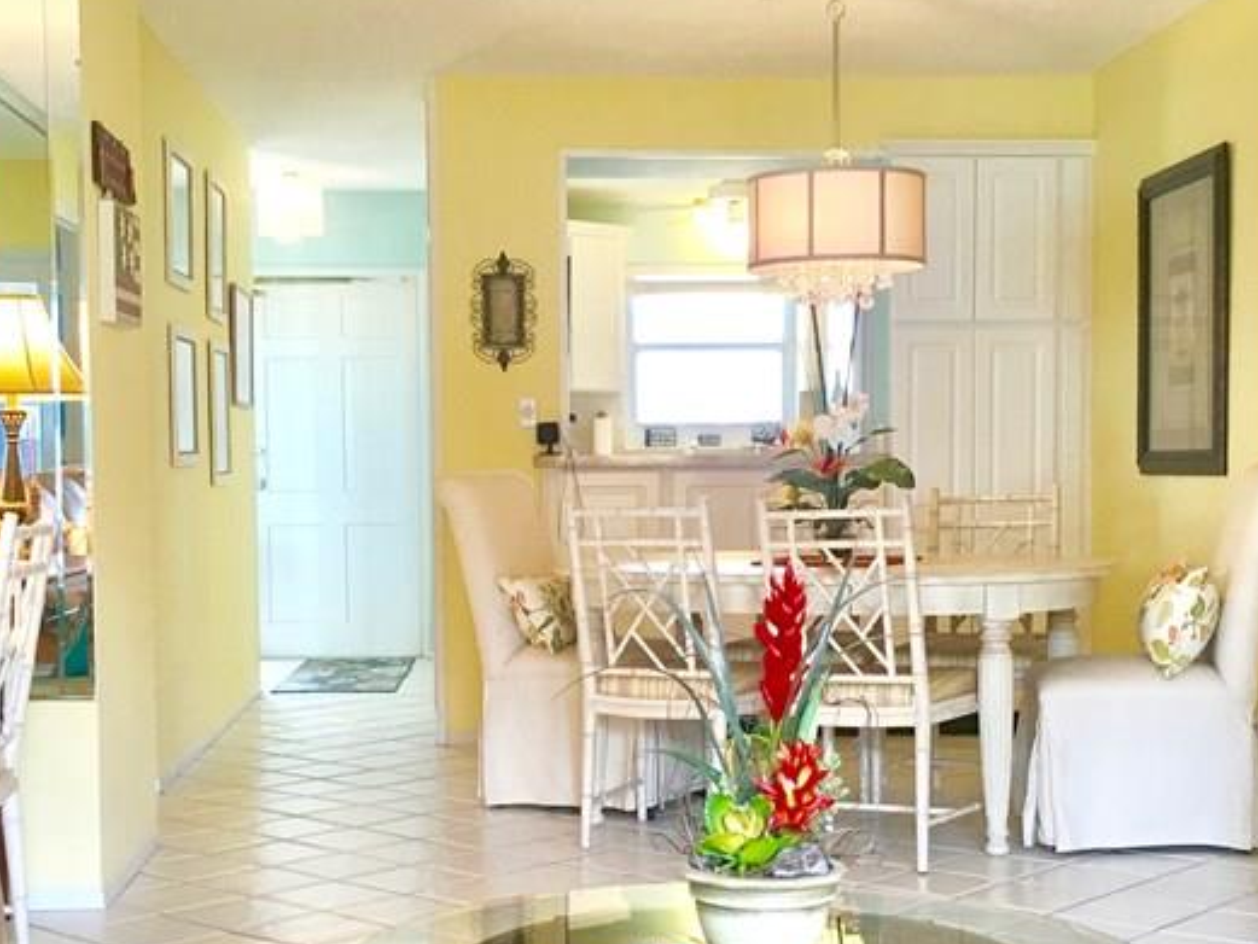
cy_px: 623
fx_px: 2072
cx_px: 628
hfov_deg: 33.8
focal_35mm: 57
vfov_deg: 25.5
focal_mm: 4.15
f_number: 2.2
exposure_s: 1/30
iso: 40
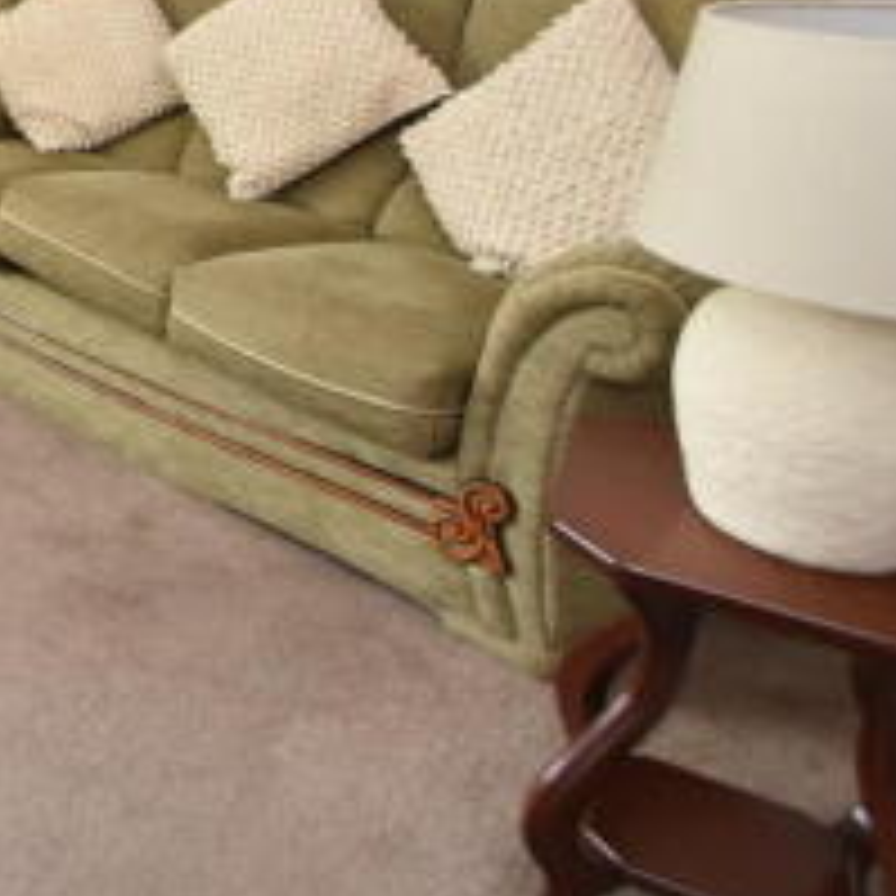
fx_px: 1230
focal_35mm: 42
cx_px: -403
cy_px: 164
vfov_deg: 38.4
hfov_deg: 28.4
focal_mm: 10
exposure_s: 1/100
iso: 800
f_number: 5
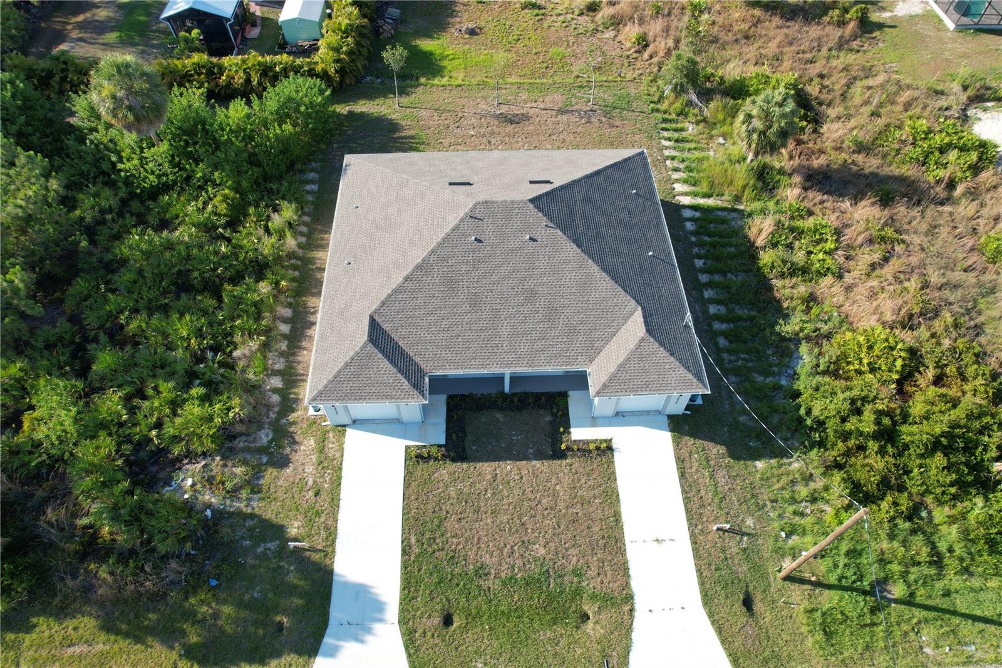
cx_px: 501
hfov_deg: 78.6
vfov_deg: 57.2
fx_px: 612
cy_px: 334
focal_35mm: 22
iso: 100
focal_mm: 8.38
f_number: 2.8
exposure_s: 1/640
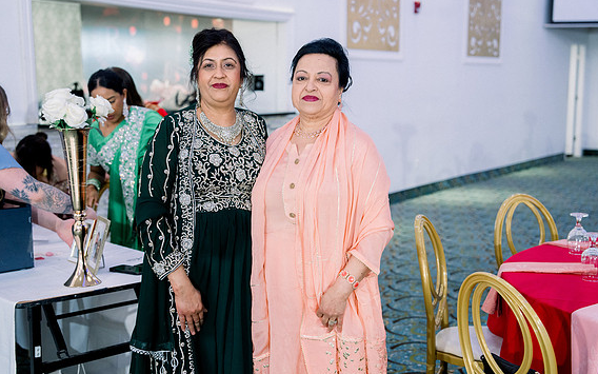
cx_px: 303
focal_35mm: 50
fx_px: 815
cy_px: 192
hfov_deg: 40.3
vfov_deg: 25.8
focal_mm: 48
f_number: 2.8
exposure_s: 1/160
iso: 2000
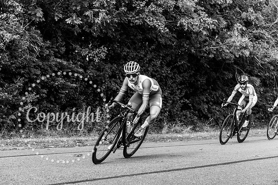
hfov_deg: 30.5
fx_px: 510
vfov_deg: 20.6
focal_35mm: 66
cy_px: 92
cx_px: 139
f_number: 3.5
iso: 200
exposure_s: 1/400
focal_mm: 66
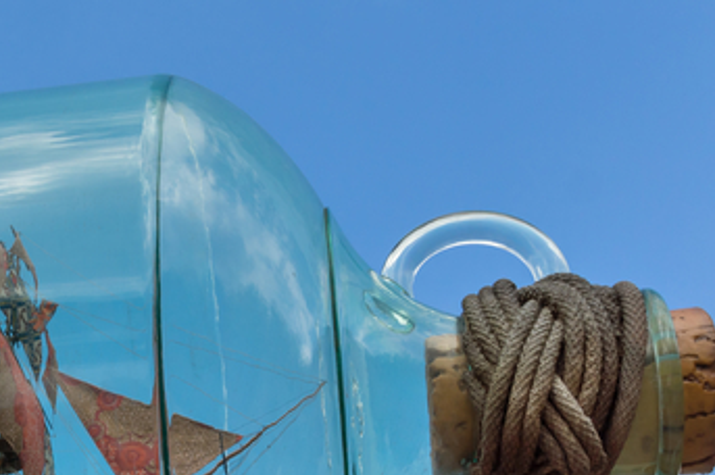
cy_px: 464
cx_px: 35
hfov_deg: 27.5
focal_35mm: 70
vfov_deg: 18.9
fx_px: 1389
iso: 100
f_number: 7.1
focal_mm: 20
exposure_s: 1/400
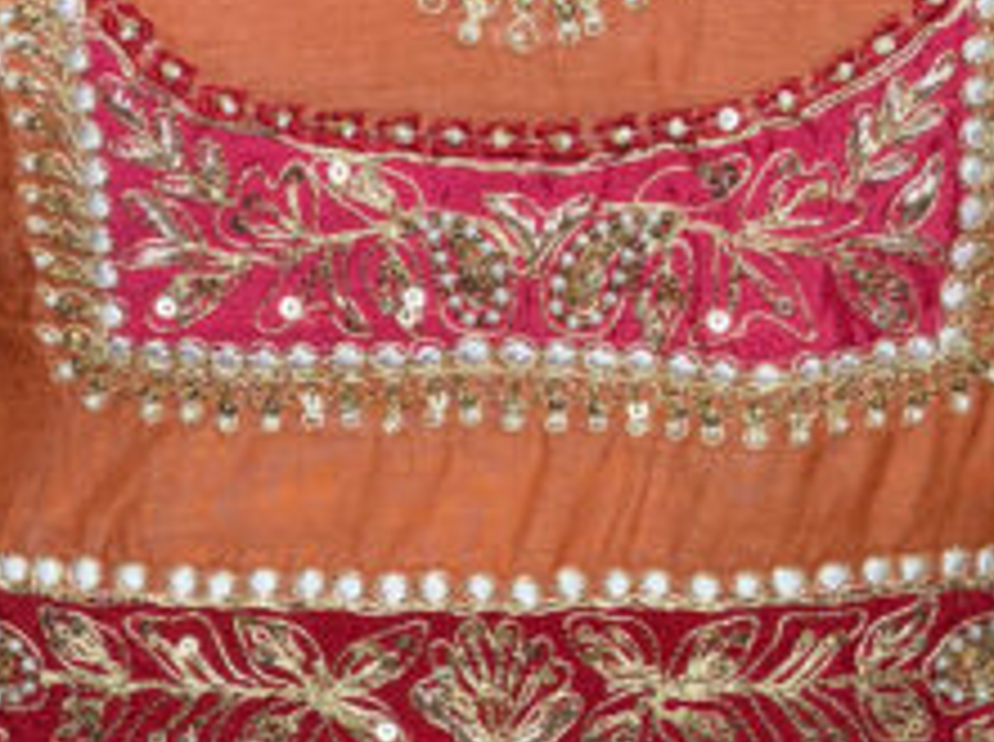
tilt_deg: -23.3
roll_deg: -1.1
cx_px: 468
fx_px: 3154
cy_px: 519
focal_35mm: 110
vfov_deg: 13.4
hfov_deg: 17.9
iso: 80
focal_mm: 5.96
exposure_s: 1/50
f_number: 1.6
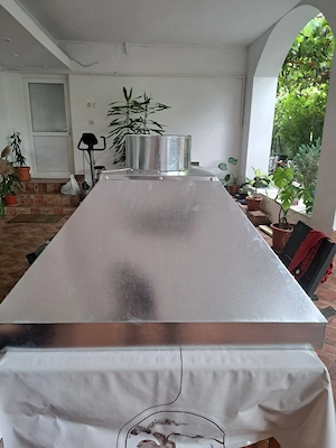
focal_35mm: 24
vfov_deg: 71.6
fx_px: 311
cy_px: 224
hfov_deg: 56.8
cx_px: 168
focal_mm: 5.23
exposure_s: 1/50
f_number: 1.8
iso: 100
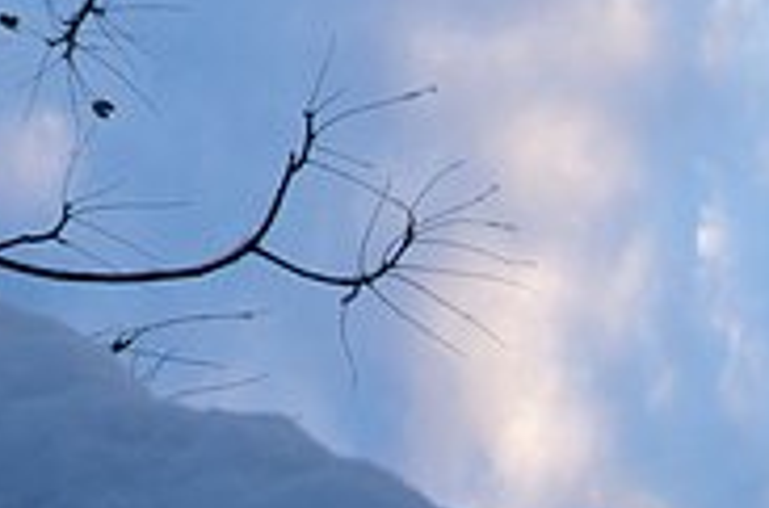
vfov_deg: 18.2
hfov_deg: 25.0
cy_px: -71
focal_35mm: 71
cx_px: -202
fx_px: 1522
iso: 200
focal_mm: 17.01
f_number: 8
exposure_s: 1/45
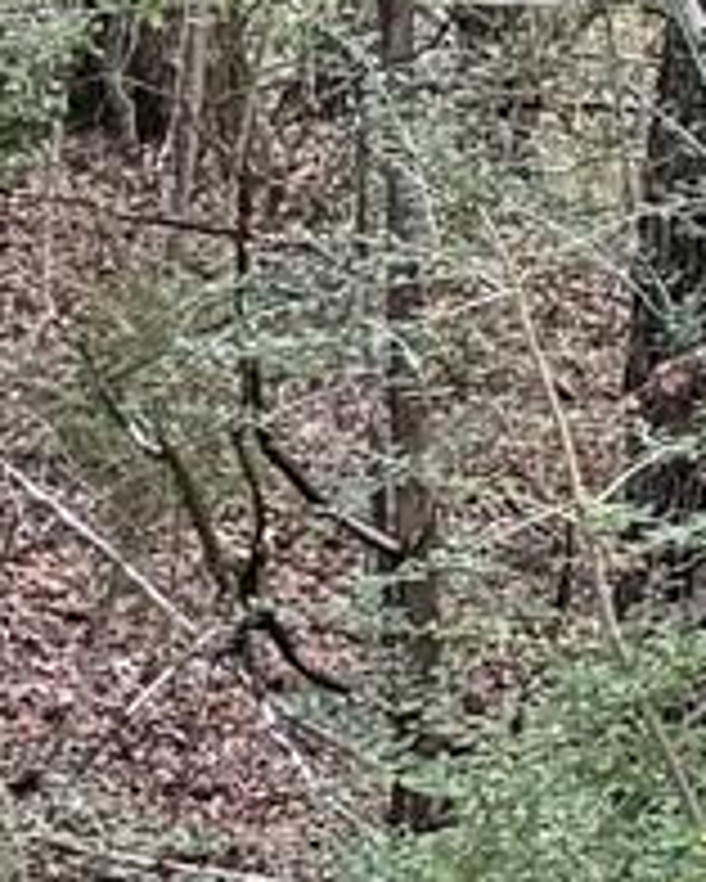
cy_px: -482
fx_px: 6394
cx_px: 4551
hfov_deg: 4.4
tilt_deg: -0.6
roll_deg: -1.1
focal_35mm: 245
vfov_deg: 7.7
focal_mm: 6.76
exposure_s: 1/481
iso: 100
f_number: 1.78
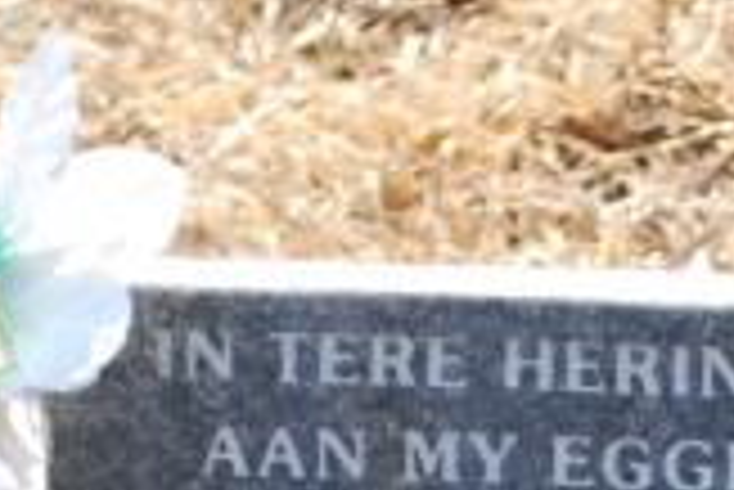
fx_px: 8836
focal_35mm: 433
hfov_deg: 4.7
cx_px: 1243
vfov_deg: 3.1
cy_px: 1459
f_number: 5.6
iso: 160
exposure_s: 1/125
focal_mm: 46
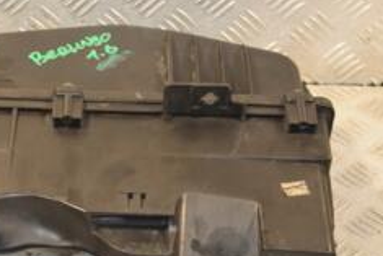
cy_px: 160
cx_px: 51
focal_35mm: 115
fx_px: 1224
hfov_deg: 17.6
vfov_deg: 11.9
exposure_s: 1/200
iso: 800
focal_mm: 30
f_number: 5.6
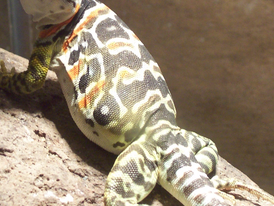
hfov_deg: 16.1
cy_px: 52
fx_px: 966
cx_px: 100
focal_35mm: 122
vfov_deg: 12.1
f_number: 4
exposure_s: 1/60
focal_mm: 10.8
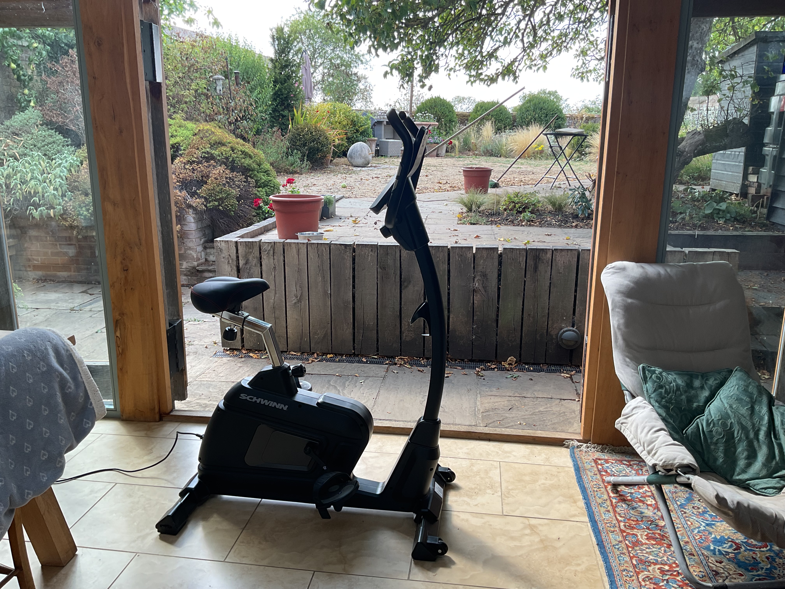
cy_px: 294
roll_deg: -0.8
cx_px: 392
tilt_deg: -12.6
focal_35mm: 29
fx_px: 658
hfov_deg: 61.7
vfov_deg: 48.2
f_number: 1.8
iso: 20
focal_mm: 3
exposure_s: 1/120
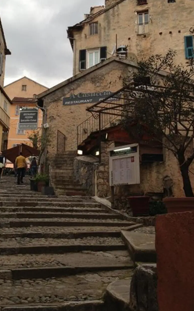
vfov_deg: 44.1
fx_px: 381
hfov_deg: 28.4
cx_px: 70
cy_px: 120
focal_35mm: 45
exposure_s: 1/251
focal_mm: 4.13
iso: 50
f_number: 2.4
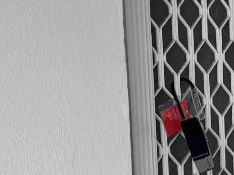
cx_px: 231
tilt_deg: -9.3
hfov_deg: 15.6
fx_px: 838
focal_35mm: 124
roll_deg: +1.8
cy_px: 193
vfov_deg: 11.8
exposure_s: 1/864
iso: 80
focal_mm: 6.76
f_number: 1.78
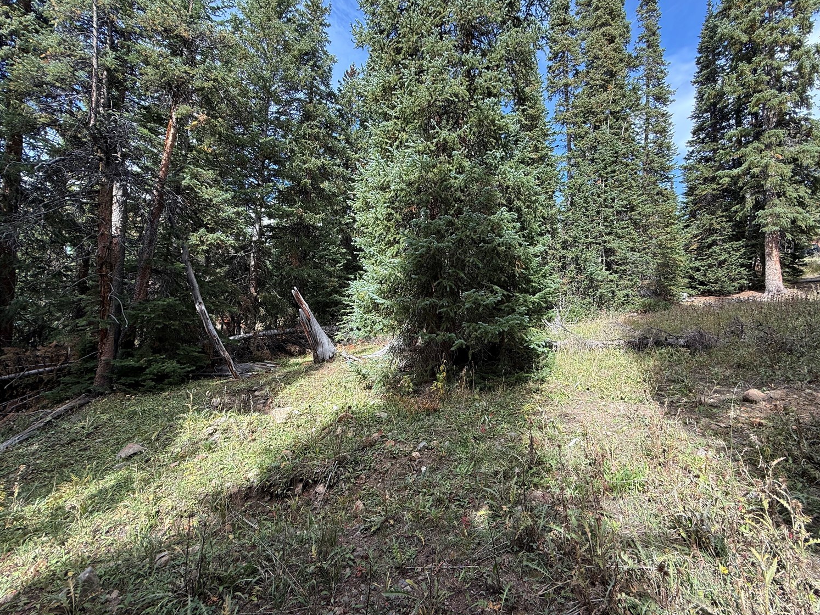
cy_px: 298
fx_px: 355
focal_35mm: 15
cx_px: 439
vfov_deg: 81.7
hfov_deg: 98.0
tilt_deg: +4.8
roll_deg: -2.5
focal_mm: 2.22
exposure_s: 1/286
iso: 50
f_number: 2.2
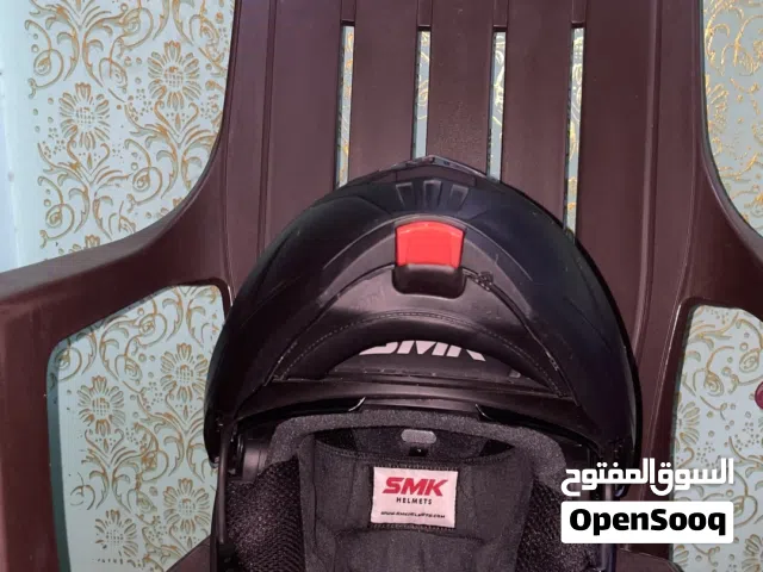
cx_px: 382
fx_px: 573
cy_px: 286
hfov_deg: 67.3
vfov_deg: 53.1
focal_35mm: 26
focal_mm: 4.2
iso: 50
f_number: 1.6
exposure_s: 1/4
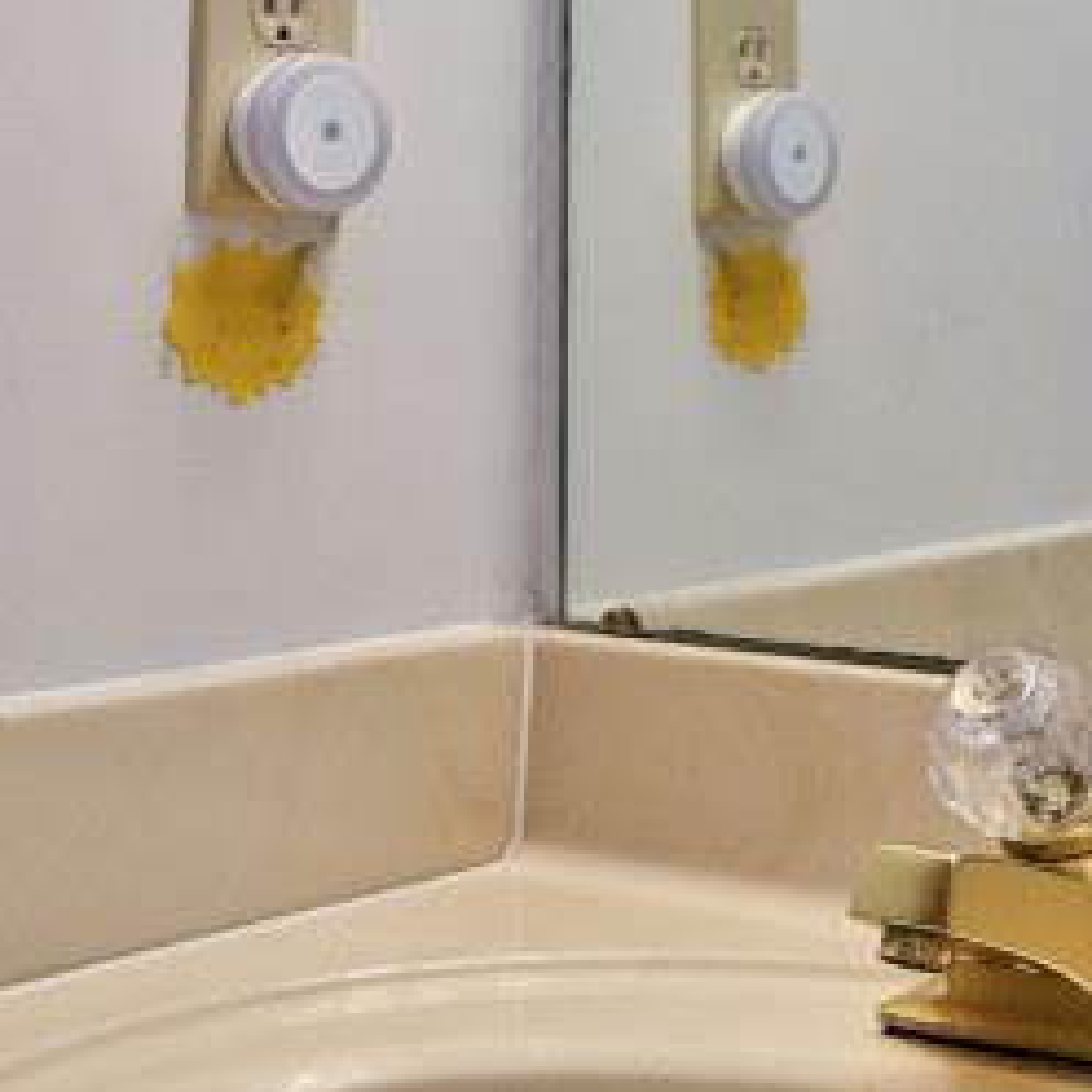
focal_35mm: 72
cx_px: 1083
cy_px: 220
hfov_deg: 23.1
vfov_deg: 23.6
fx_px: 2570
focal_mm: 14
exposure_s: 1/80
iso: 200
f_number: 5
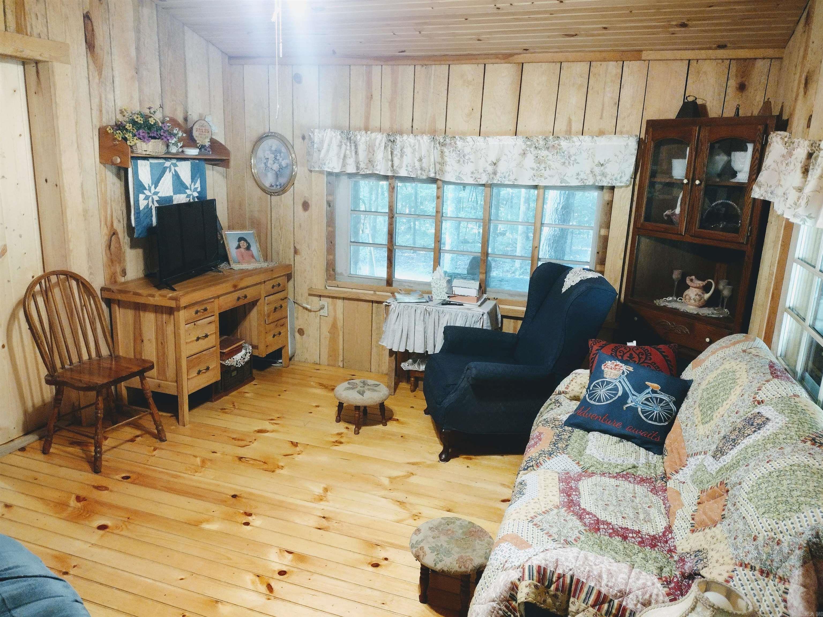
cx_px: 412
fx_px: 642
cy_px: 308
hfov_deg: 65.3
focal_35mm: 27
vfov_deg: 51.4
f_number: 1.7
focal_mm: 4.71
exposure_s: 1/30
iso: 778
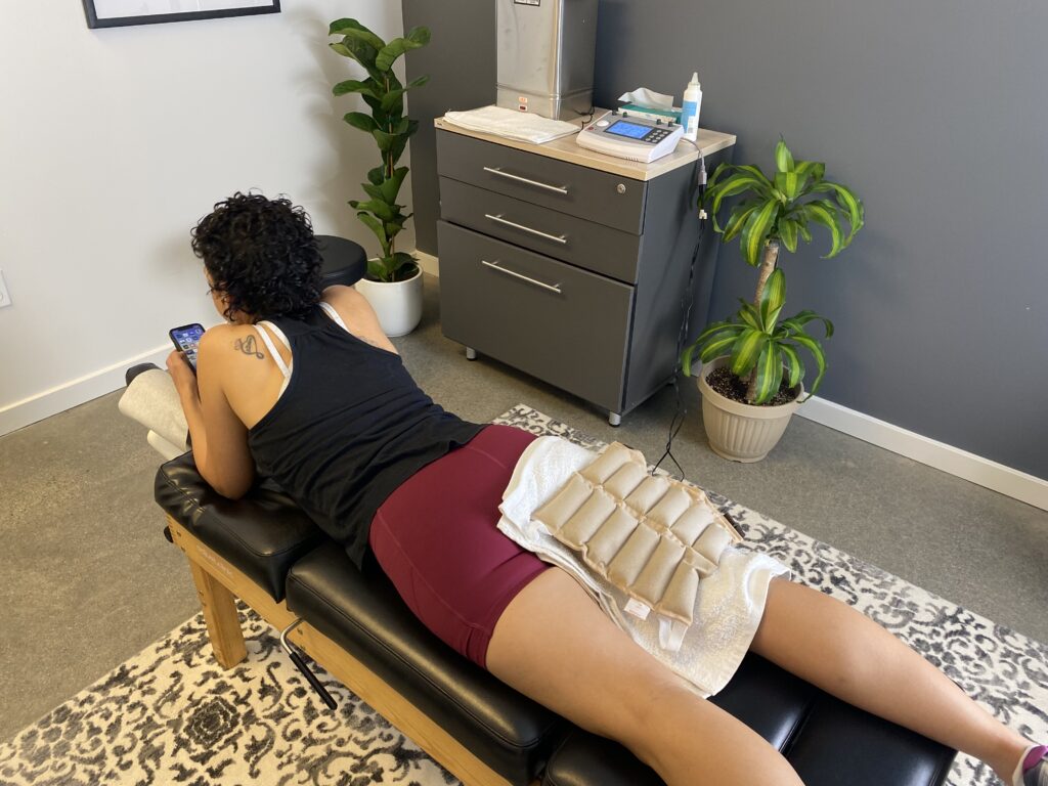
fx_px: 787
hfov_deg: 67.3
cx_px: 524
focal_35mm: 26
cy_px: 393
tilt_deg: -32.1
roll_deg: -2.2
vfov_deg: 53.1
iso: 125
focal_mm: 4.25
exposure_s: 1/67
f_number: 1.8
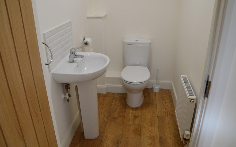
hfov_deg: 66.5
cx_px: 118
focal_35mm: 28
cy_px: 70
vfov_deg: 44.5
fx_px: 180
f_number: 7.1
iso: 400
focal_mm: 18
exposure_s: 1/30
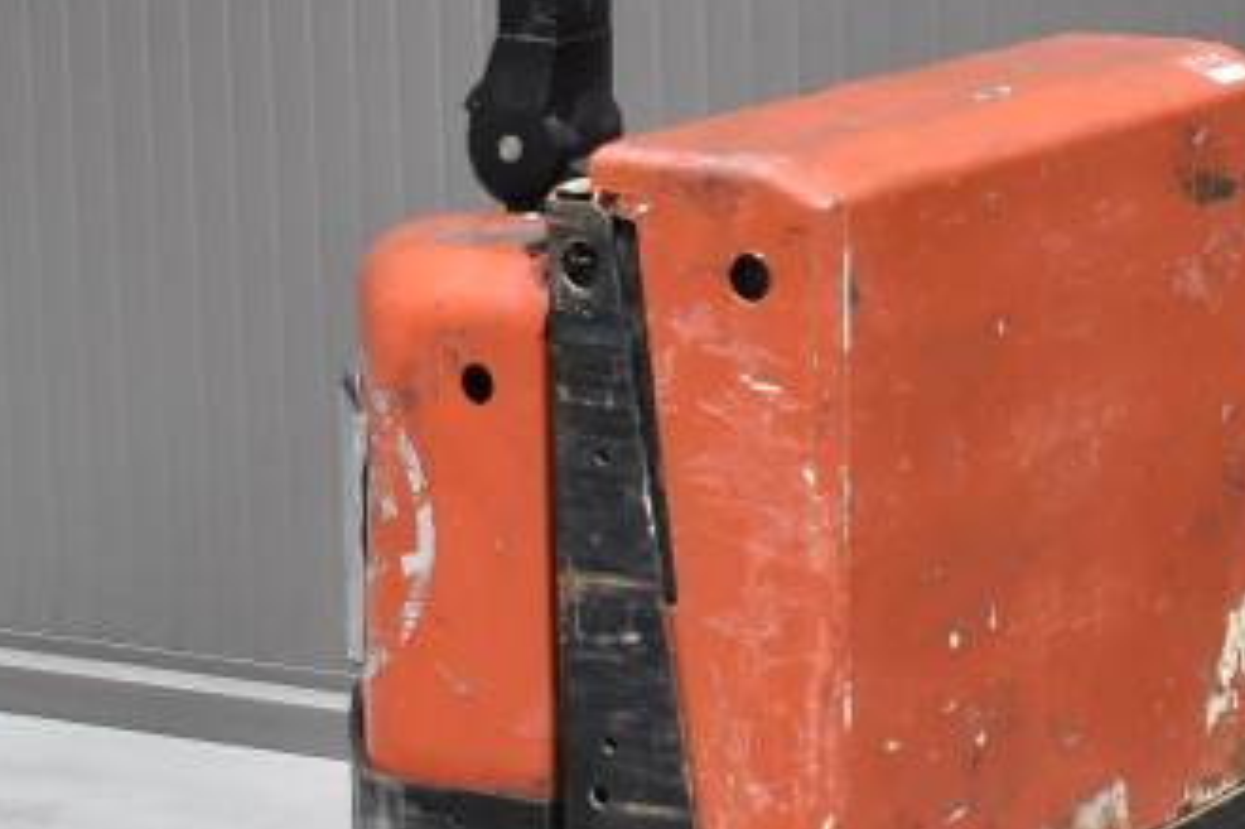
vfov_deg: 9.3
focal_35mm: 148
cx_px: 1192
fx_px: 5109
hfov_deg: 13.7
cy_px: 254
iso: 1250
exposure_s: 1/30
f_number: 5.6
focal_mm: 27
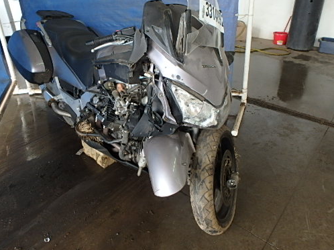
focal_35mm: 27
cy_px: 101
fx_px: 260
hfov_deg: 65.3
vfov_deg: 51.0
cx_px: 159
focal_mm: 3.7
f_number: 3.5
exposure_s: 1/50
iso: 200
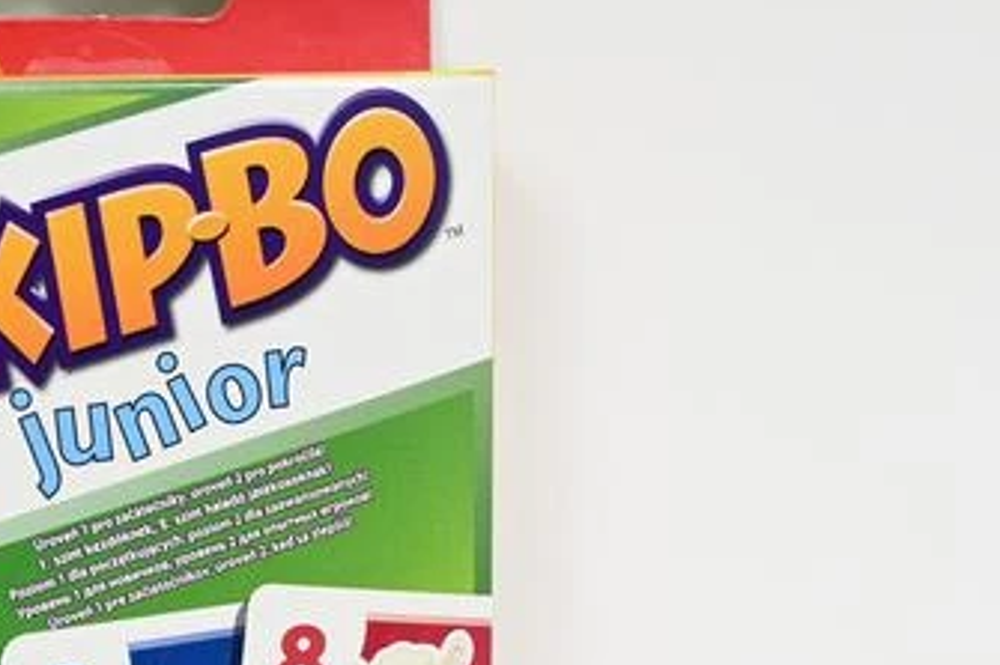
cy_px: 462
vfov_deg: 19.1
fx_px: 1971
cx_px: 72
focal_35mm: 71
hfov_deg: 27.3
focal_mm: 22
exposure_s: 1/160
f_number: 4
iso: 400
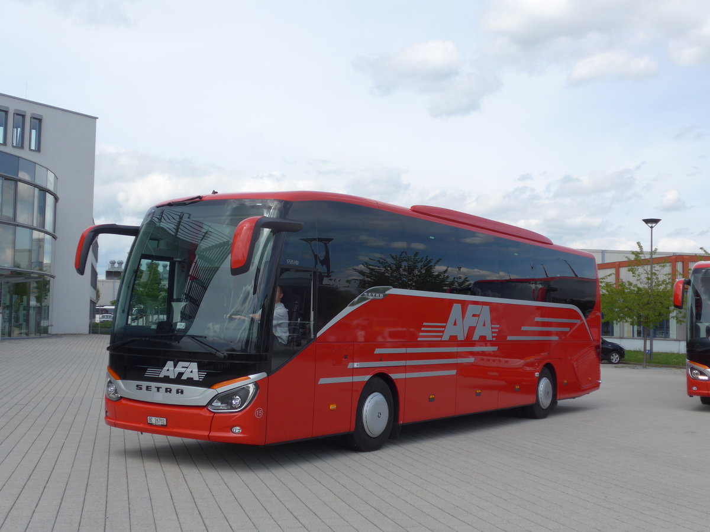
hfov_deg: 42.9
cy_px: 266
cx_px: 355
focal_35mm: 44
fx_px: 902
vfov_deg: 32.9
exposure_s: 1/1600
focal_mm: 9
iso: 80
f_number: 2.8
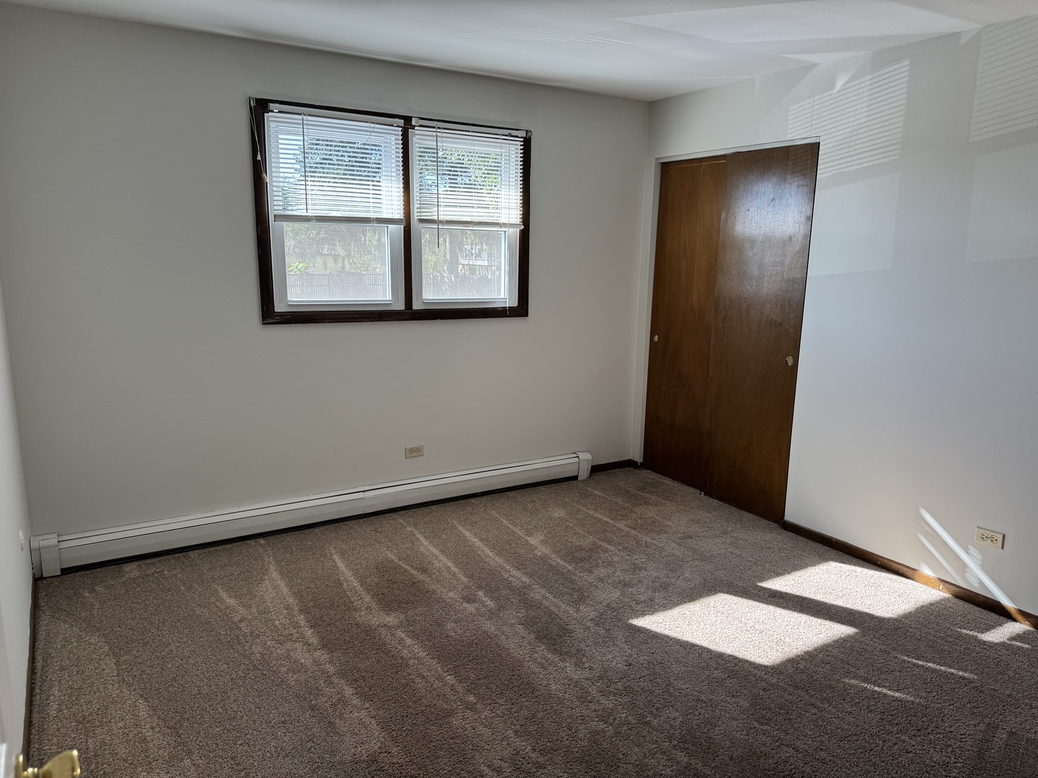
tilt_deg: -11.5
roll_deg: -1.3
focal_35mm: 24
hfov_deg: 71.6
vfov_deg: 56.8
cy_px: 389
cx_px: 519
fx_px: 720
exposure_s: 1/162
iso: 80
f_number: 1.78
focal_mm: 6.76
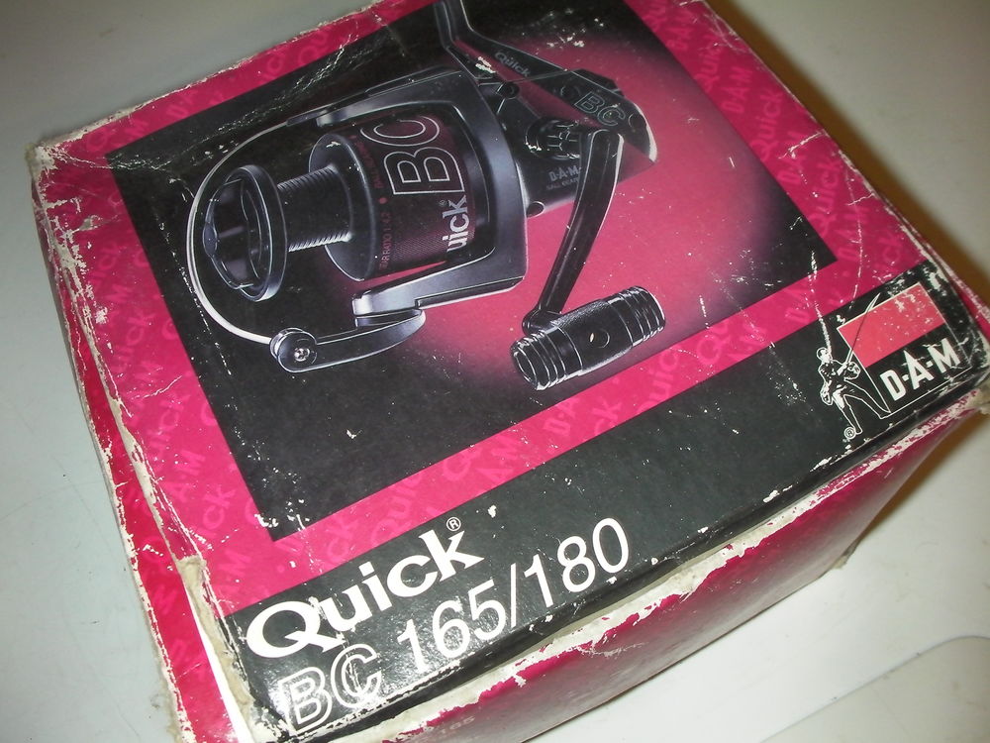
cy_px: 372
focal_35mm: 38
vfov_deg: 37.7
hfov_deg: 49.0
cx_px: 495
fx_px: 1087
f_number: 5.6
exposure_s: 1/30
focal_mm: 6.3
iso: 200
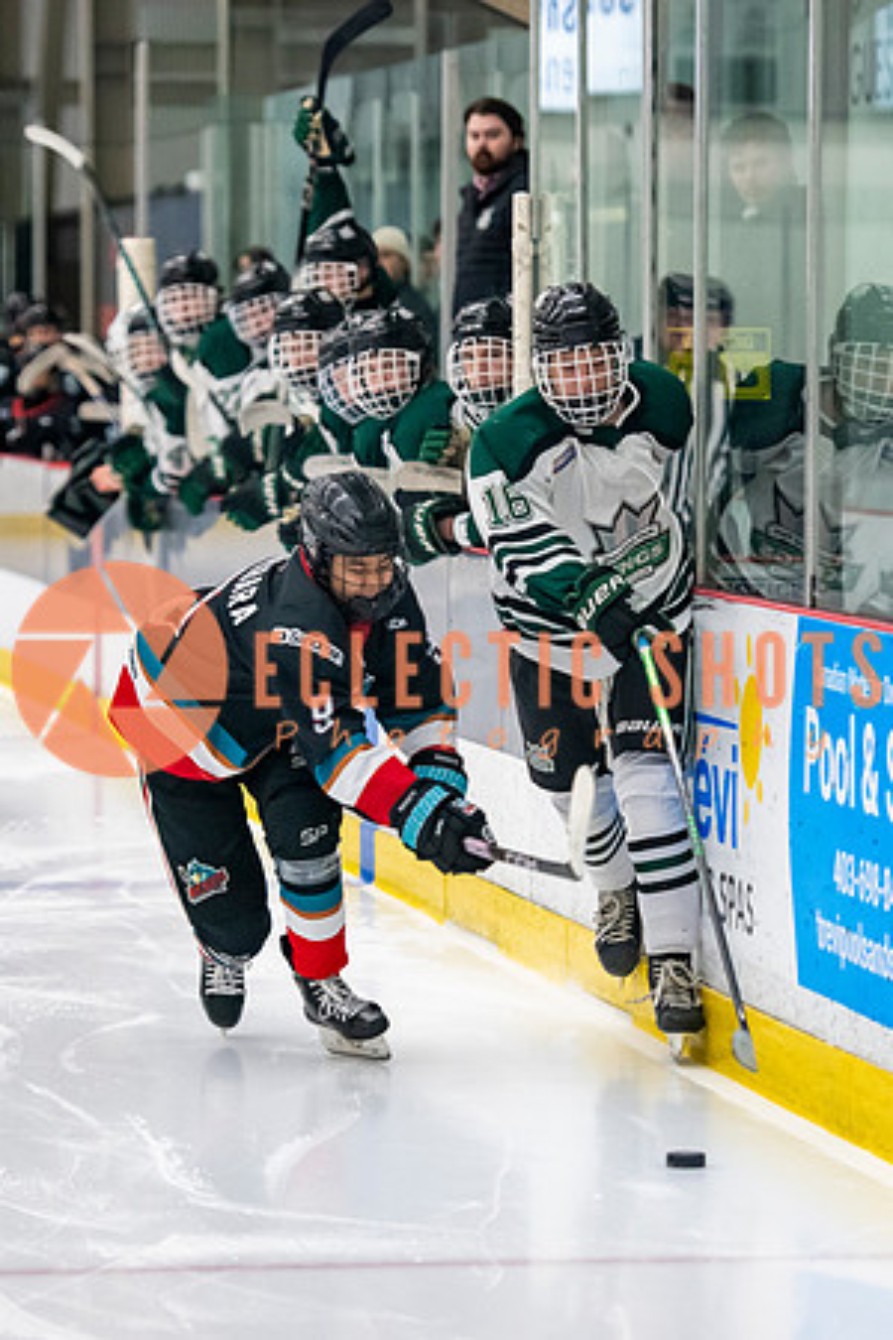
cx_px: 441
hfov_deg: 6.7
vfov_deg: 10.0
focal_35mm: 206
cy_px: 751
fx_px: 7678
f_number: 3.2
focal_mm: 120
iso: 2000
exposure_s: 1/640
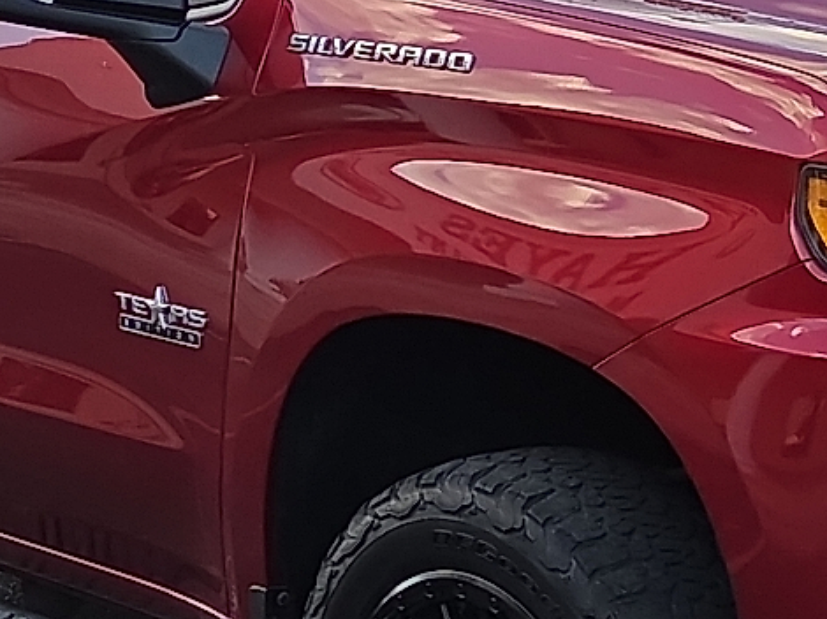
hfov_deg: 15.6
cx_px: 521
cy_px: 380
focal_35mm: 126
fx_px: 3009
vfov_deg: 11.7
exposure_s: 1/625
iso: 25
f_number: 1.8
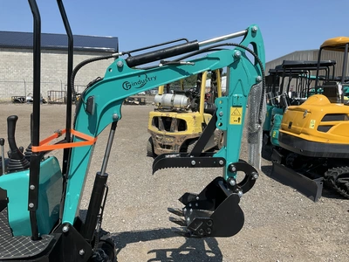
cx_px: 174
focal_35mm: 29
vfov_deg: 48.2
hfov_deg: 61.7
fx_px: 292
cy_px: 131
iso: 25
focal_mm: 3
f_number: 1.8
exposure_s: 1/1730
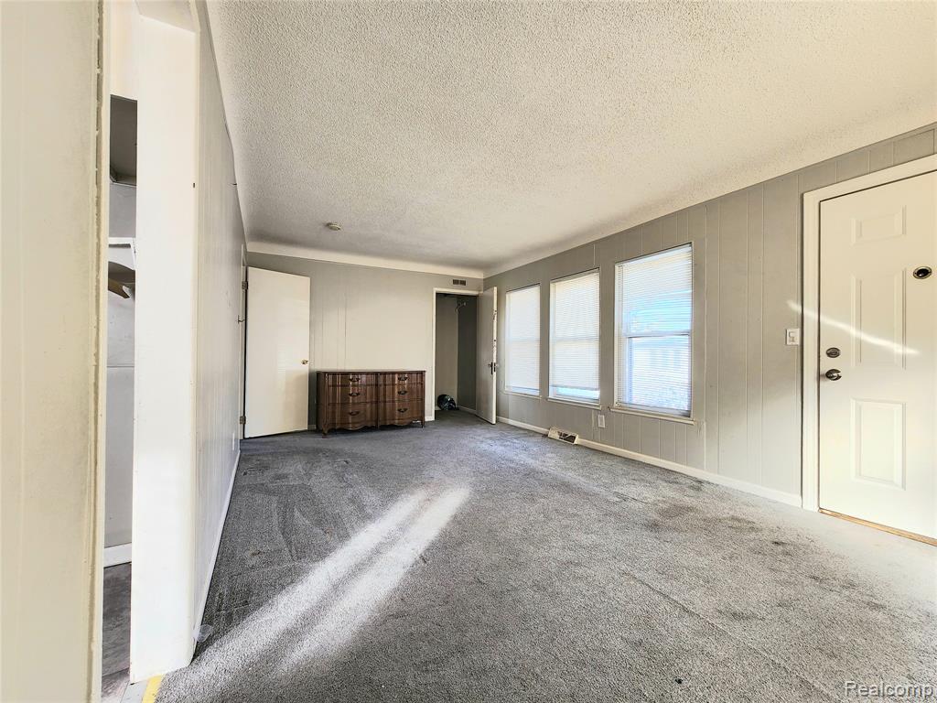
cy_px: 352
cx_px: 468
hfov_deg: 106.2
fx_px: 352
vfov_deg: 89.9
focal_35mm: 13
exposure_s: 1/60.2
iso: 80
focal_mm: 2.2
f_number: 2.2
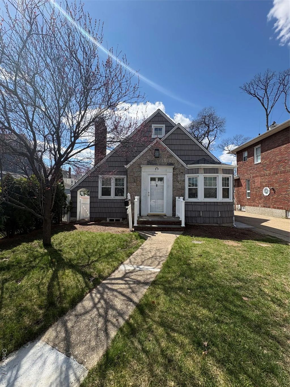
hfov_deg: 85.7
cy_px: 194
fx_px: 156
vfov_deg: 102.1
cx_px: 145
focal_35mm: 14
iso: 64
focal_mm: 2.22
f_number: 2.2
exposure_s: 1/1672
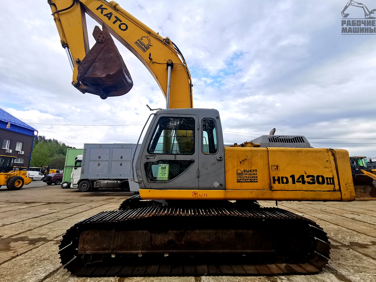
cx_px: 188
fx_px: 174
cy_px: 141
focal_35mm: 16
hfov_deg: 94.5
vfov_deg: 78.1
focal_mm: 2.35
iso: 50
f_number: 2.2
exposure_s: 1/324
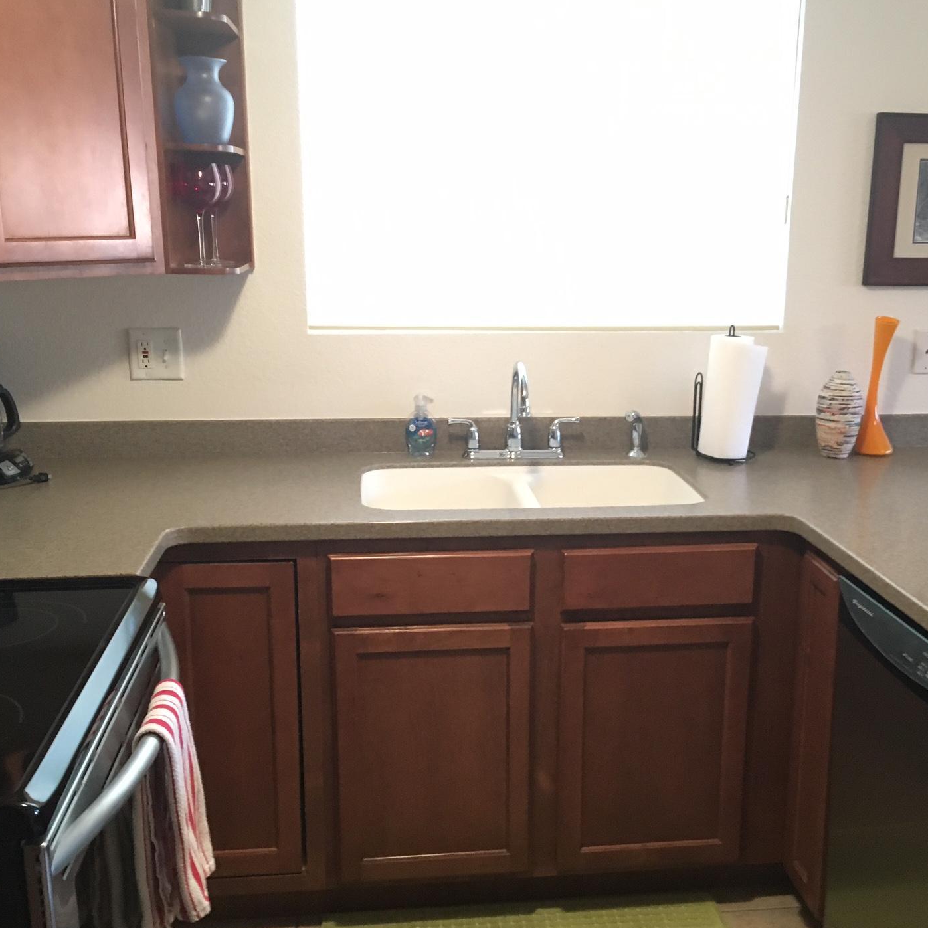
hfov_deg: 44.9
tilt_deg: -13.3
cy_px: 478
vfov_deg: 44.9
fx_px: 1122
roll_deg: +0.7
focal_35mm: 37
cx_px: 513
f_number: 2.2
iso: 200
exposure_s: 1/24
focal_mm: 4.15
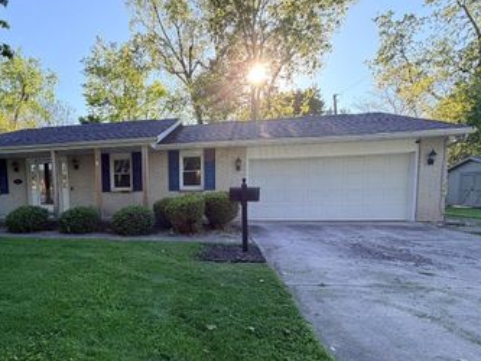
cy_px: 217
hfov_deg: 76.8
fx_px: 292
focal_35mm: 21
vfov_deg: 62.9
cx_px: 166
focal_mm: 2.22
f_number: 2.2
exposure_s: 1/502
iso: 50
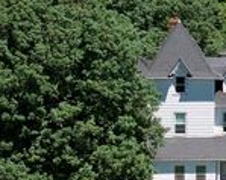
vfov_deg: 6.7
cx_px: 231
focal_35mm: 230
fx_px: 1537
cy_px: 90
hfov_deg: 8.4
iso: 110
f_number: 2.8
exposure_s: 1/1000
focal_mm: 19.35
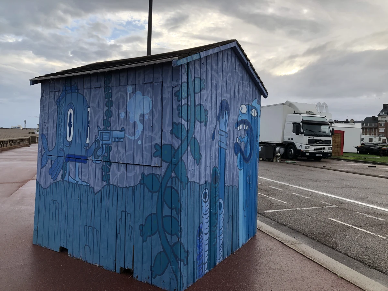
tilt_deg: -0.8
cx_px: 194
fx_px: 314
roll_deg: -1.8
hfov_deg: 63.4
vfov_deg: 49.7
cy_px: 146
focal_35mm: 28
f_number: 1.8
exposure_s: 1/340
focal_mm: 4
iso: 20
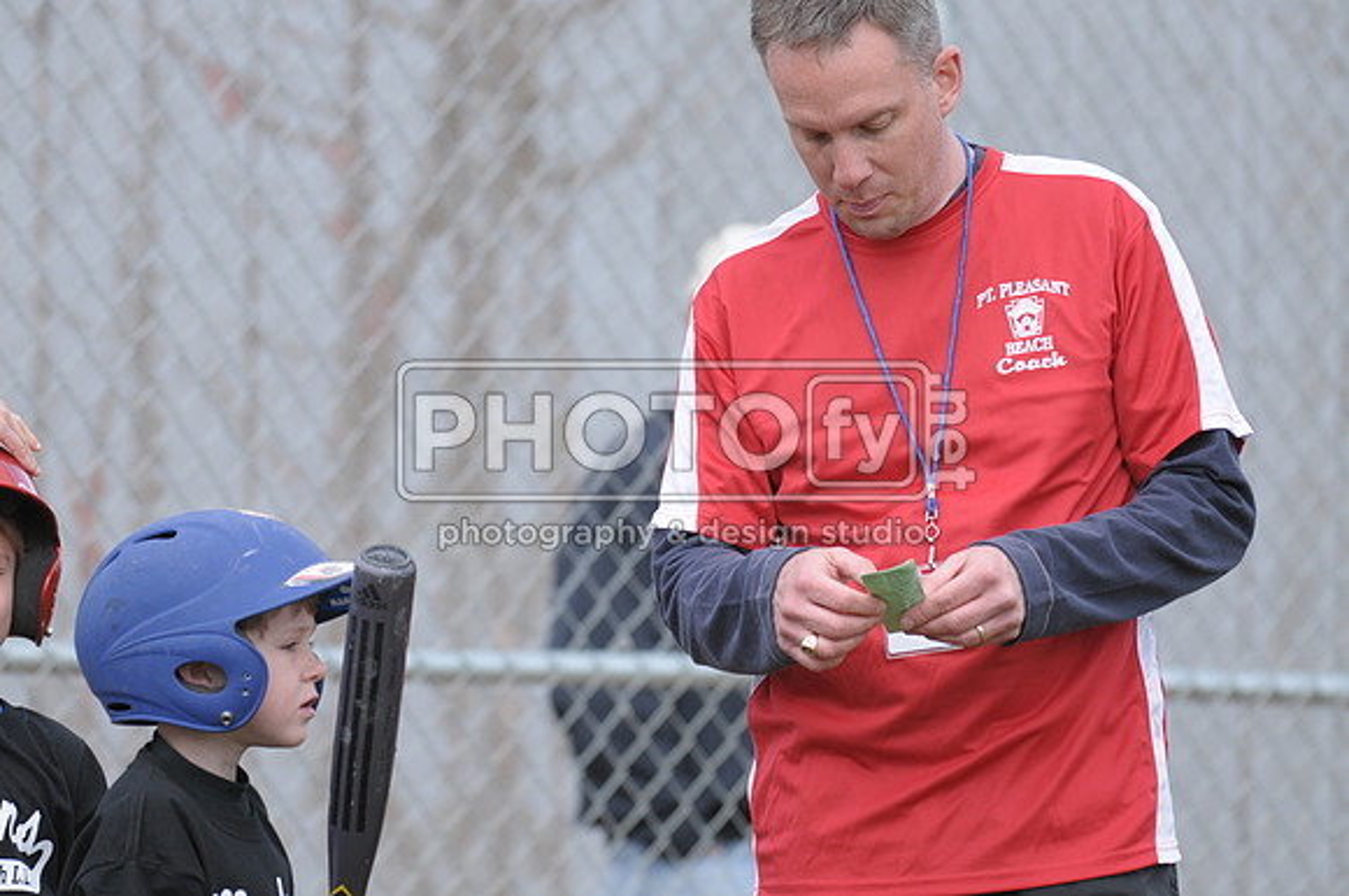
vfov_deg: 4.6
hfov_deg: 6.9
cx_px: 674
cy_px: 448
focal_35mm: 300
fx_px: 11226
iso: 400
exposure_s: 1/1000
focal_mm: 200
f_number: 4
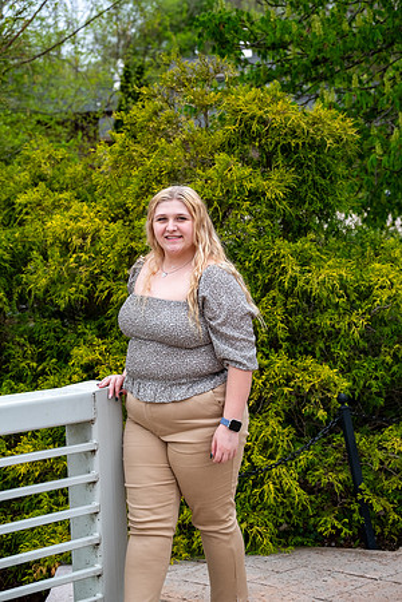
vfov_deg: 27.0
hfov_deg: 18.2
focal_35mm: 75
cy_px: 301
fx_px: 1256
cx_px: 201
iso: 250
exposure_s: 1/500
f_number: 4
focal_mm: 50
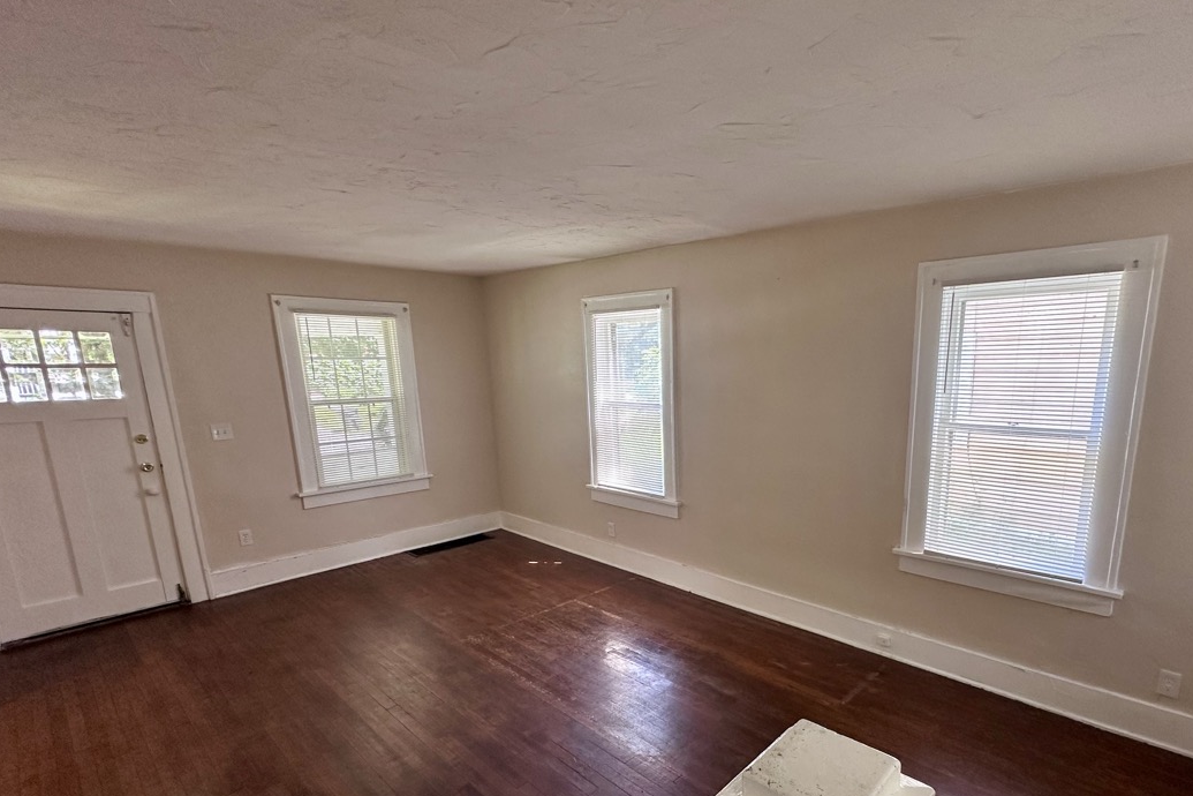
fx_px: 596
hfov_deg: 89.0
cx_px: 709
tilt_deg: -11.5
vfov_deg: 66.5
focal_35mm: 18
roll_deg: +0.5
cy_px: 489
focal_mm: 2.22
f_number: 2.2
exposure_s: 1/99
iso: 160
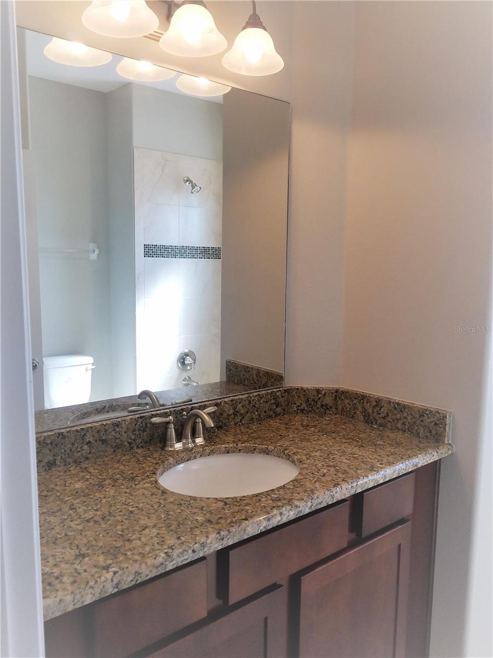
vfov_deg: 67.3
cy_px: 329
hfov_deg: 53.1
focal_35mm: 26
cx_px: 246
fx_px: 494
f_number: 1.7
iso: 50
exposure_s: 1/158
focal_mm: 4.2
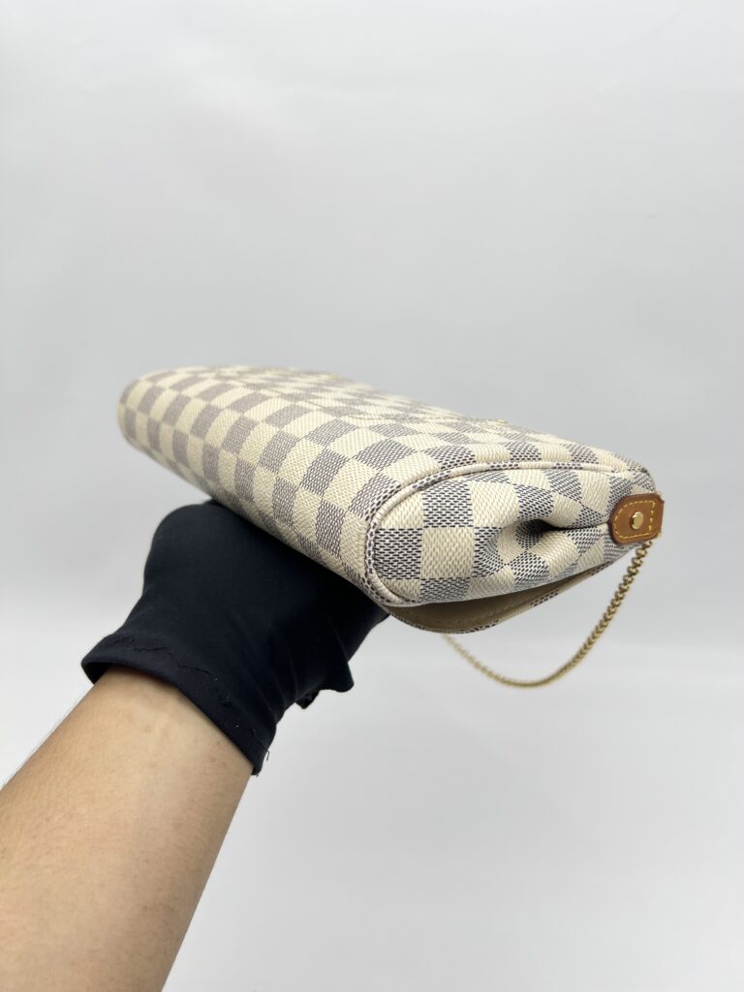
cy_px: 496
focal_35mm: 26
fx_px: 745
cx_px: 372
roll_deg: +0.0
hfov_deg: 53.1
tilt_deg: -24.9
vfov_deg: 67.3
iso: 32
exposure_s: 1/150
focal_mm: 5.7
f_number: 1.5
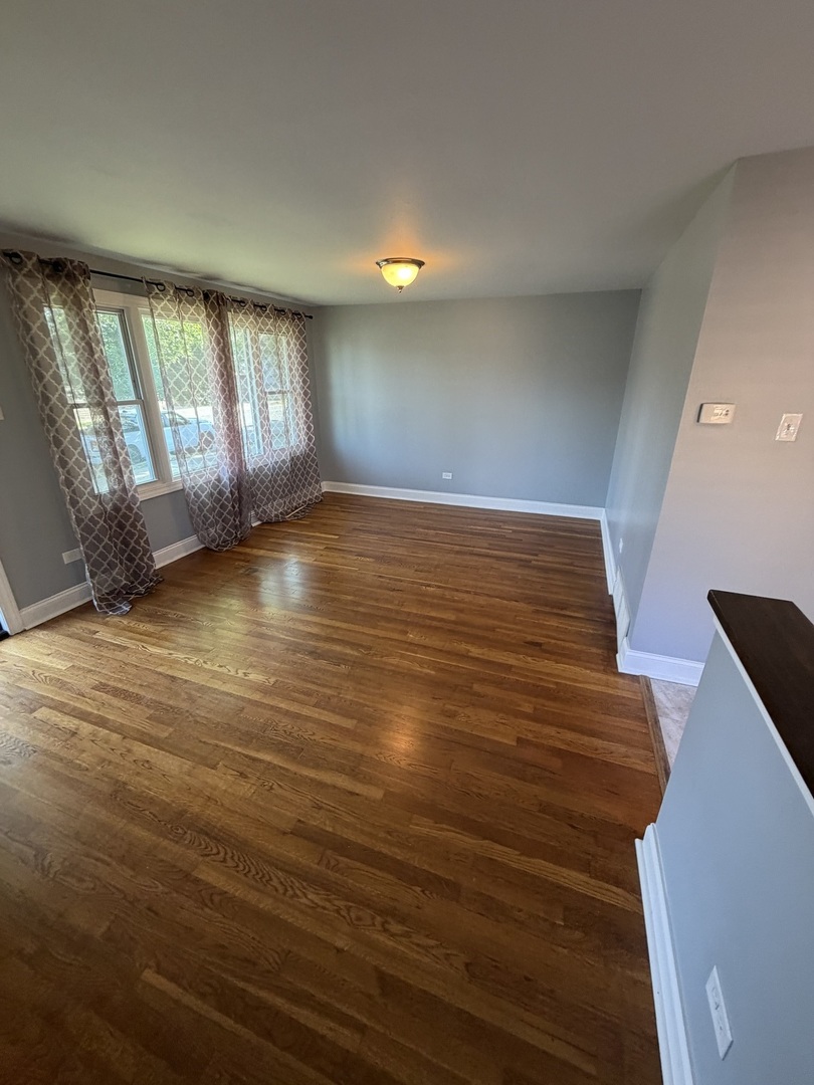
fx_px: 439
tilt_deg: -20.7
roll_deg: -0.7
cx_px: 407
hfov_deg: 85.7
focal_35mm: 14
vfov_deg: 102.1
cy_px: 542
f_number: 2.2
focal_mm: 2.22
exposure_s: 1/60
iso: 320
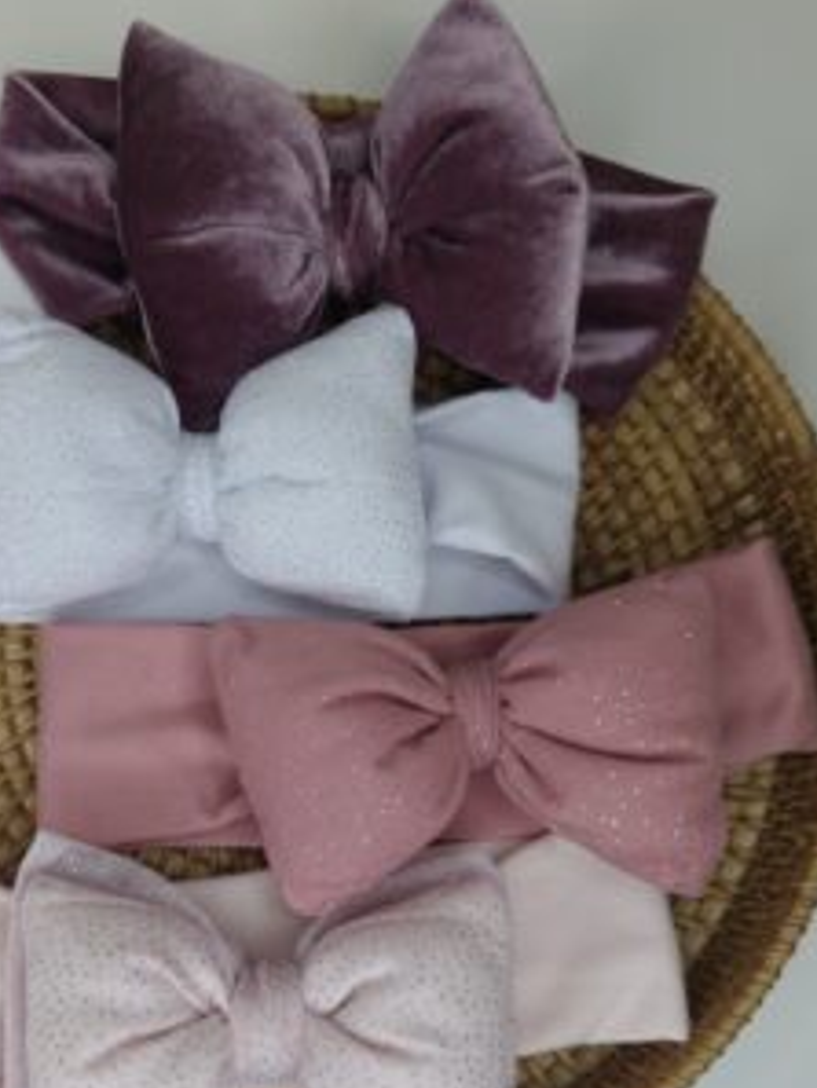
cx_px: 286
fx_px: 975
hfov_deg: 44.9
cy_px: 637
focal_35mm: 31
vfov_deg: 58.0
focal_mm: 5.54
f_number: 1.8
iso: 64
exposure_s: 1/100
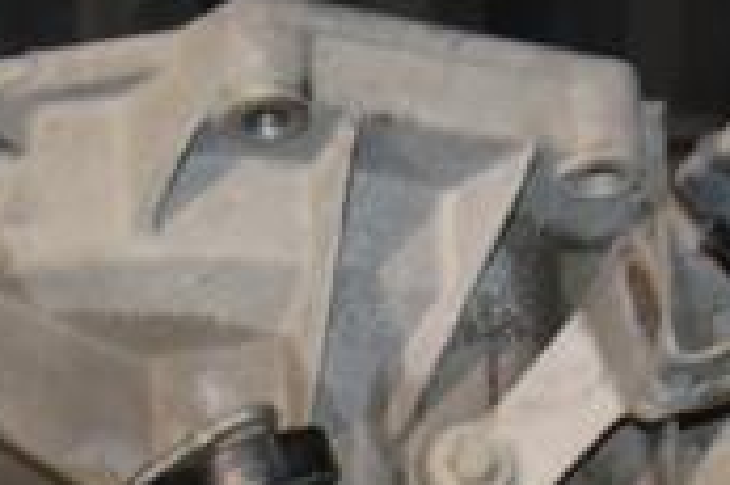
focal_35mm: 146
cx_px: 224
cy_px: 709
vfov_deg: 9.2
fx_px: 2958
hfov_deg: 14.0
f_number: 5
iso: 800
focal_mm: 28
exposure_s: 1/60
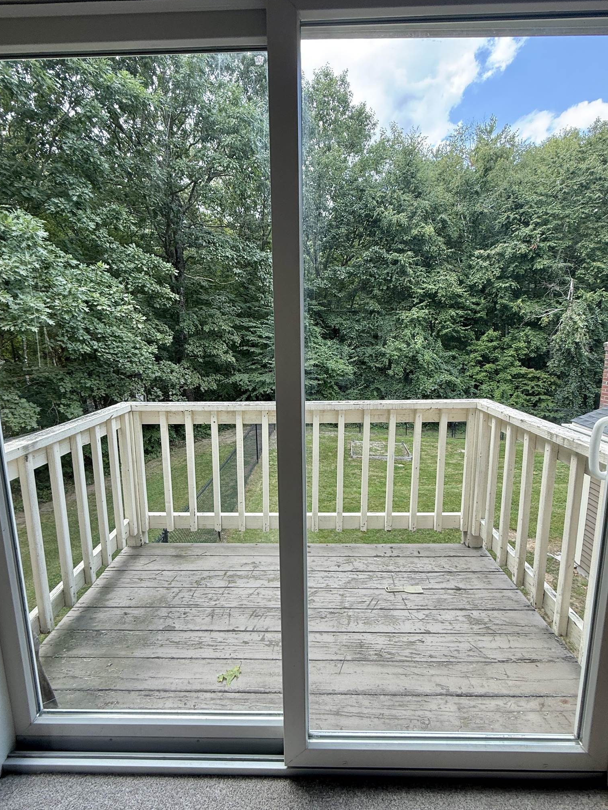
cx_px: 299
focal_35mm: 16
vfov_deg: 94.5
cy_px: 394
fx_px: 375
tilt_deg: -8.9
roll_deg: -0.3
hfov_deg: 78.1
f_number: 2.2
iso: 50
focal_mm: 2.22
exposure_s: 1/99
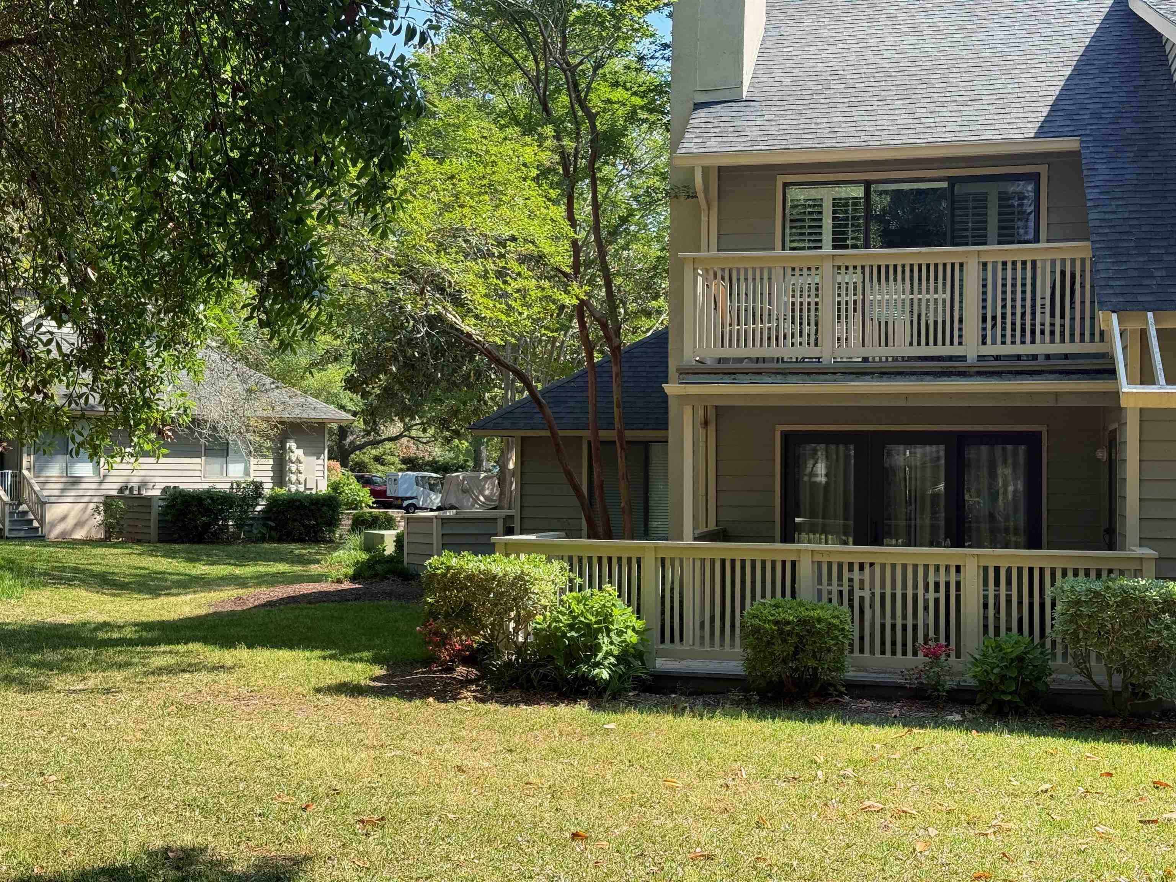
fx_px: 1631
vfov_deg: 30.3
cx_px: 588
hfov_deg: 39.7
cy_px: 441
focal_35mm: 48
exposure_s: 1/939
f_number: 1.78
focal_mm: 6.76
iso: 64
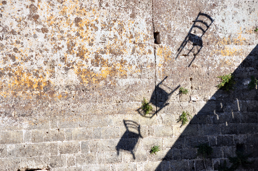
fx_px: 859
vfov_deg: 11.4
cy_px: 86
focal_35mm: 120
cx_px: 129
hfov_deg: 17.1
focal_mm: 80
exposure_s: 1/500
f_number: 6.3
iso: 200
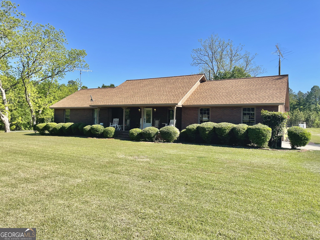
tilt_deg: -0.7
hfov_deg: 69.4
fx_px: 231
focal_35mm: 25
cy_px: 120
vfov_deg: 54.9
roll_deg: -1.3
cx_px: 160
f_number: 1.6
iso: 32
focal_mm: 5.1
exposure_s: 1/2336
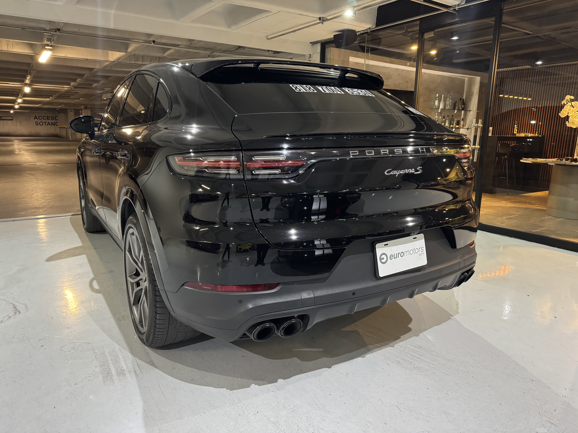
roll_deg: -1.4
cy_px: 216
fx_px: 401
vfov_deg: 56.8
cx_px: 289
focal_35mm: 24
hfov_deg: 71.6
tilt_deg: -12.3
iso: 640
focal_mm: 6.76
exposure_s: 1/40
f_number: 1.78
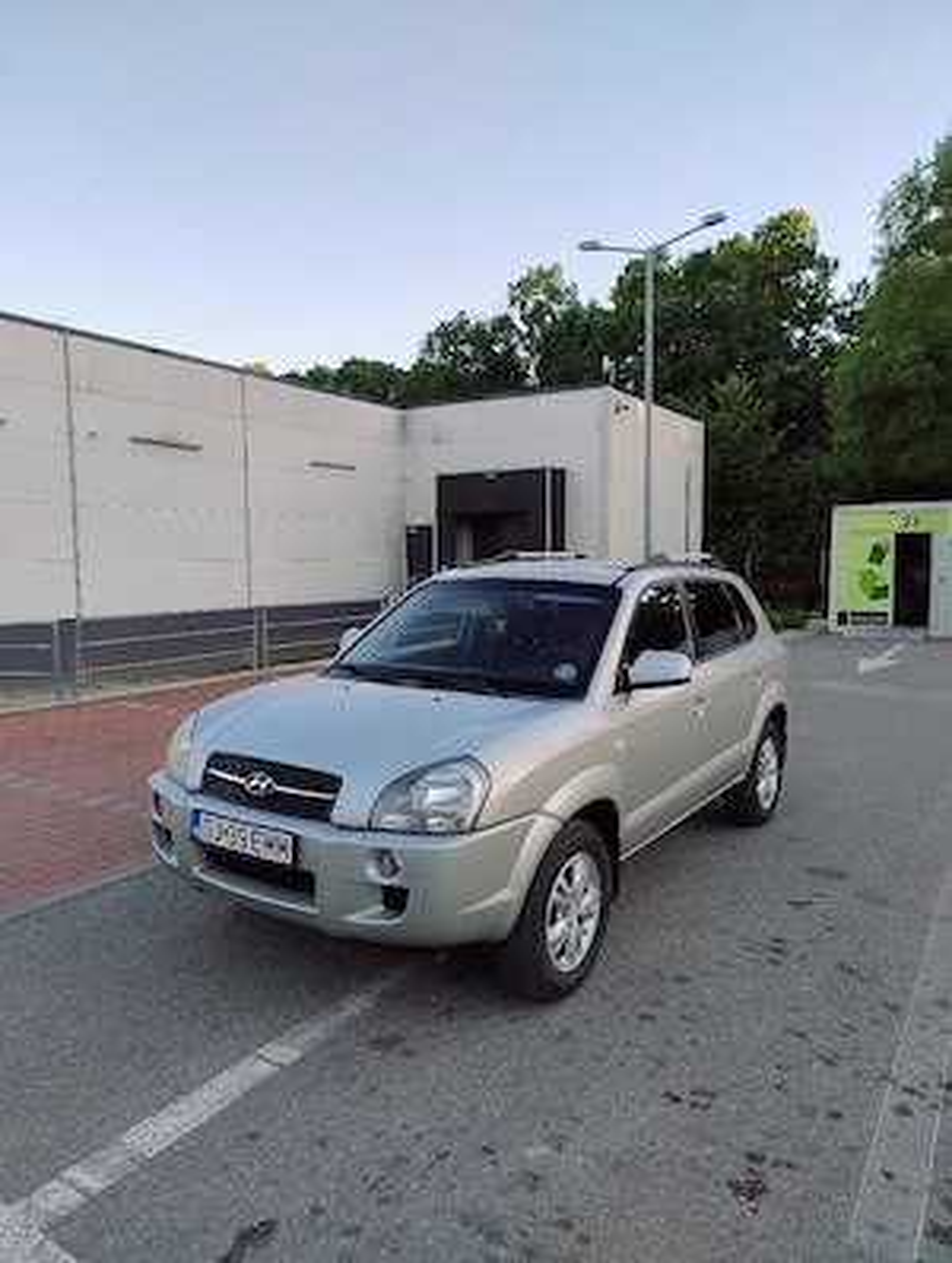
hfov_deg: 57.0
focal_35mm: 24
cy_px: 632
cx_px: 476
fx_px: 877
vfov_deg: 71.5
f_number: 1.8
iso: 100
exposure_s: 1/196
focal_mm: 5.56
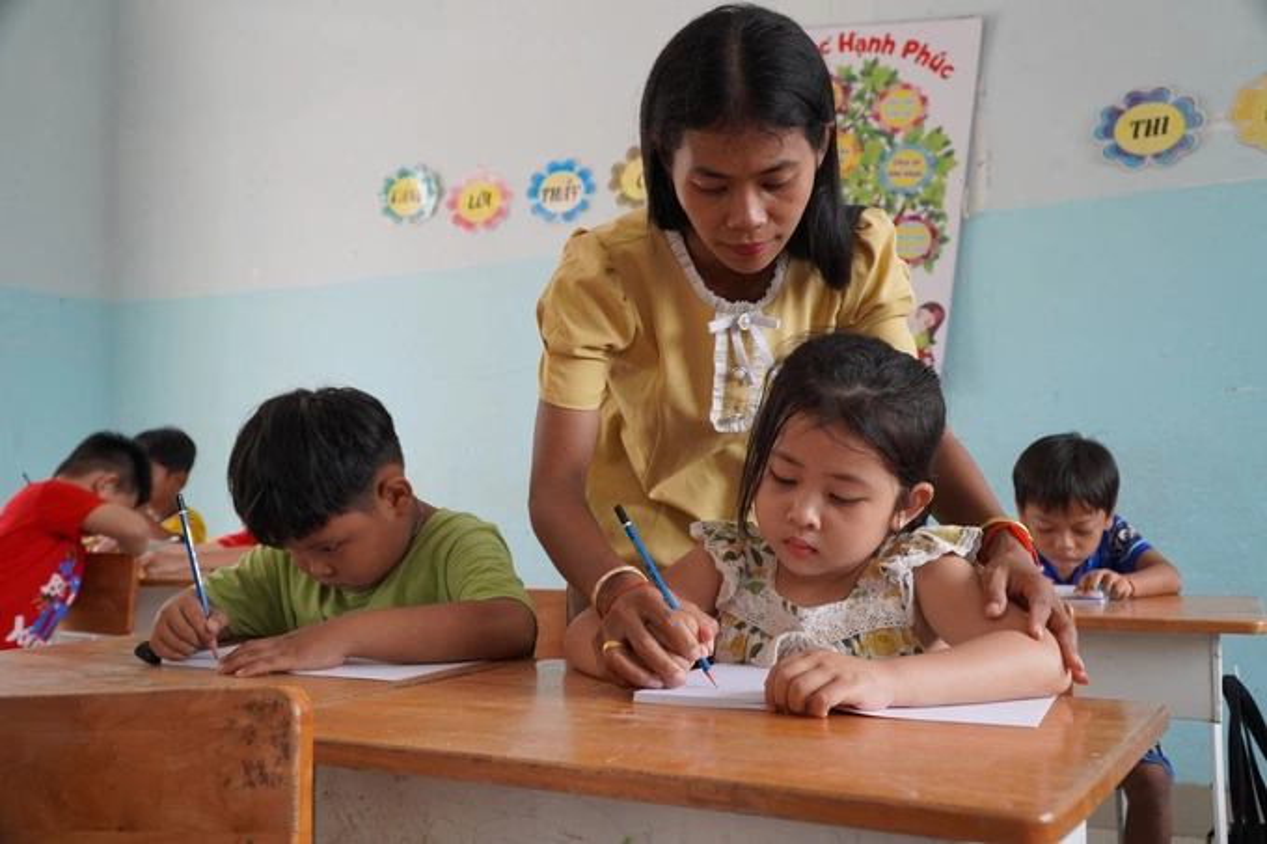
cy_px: 422
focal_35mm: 33
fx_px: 1161
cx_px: 634
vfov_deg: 40.0
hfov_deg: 57.2
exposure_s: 1/160
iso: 800
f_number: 4
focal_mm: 22
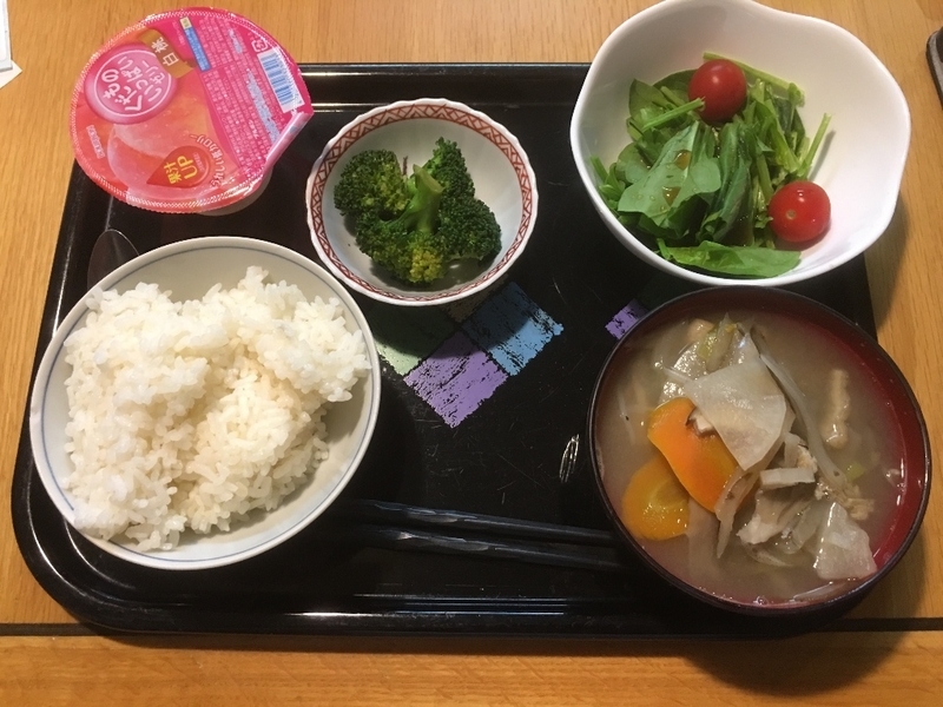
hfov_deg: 61.7
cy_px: 354
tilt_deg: -71.5
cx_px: 472
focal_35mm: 29
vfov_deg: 48.2
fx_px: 790
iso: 100
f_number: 2.2
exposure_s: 1/10
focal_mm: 4.15
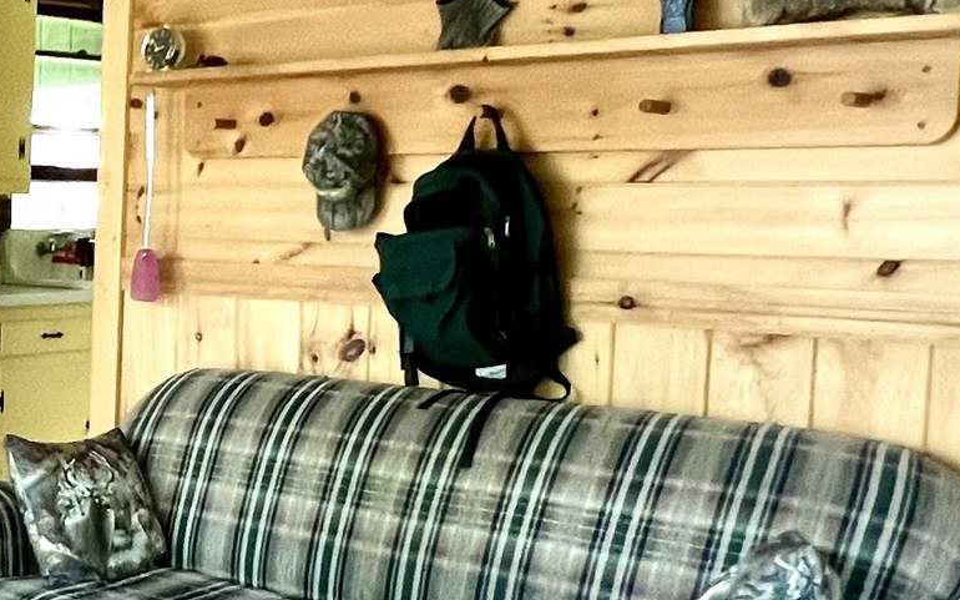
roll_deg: -0.5
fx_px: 1439
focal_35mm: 55
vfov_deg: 23.5
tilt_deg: -5.4
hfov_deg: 32.0
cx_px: -128
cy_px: 360
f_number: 1.8
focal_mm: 1.57
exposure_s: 1/85
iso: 250
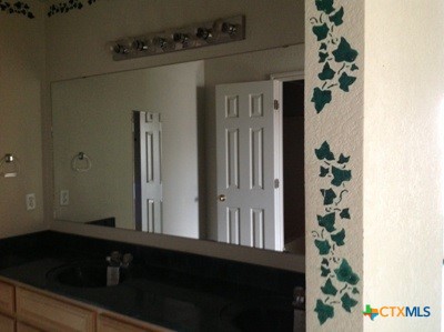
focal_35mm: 35
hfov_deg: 52.7
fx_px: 448
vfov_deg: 40.6
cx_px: 222
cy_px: 166
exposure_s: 1/15
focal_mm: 4.28
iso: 200
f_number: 2.4
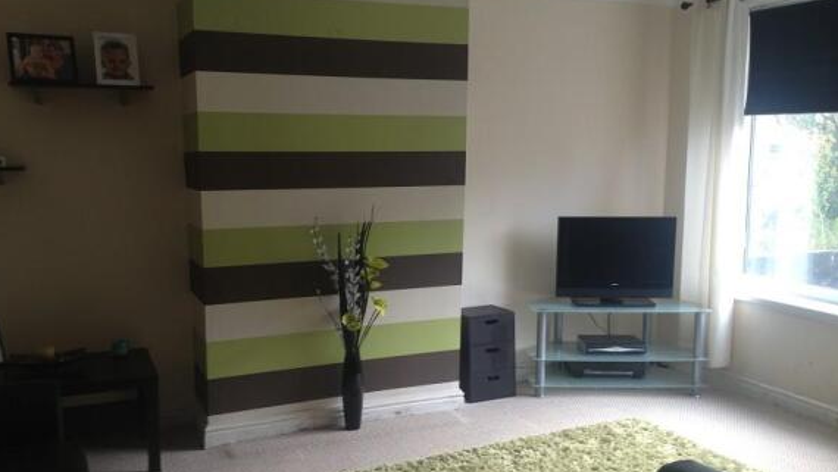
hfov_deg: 51.6
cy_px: 260
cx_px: 412
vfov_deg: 30.4
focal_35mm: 39
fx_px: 867
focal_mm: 4.28
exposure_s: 1/40
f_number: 2.4
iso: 50
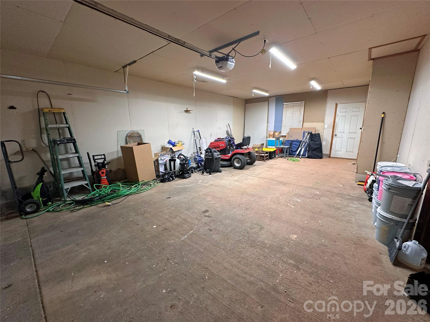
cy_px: 161
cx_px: 215
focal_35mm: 14
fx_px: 174
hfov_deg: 102.1
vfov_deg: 85.7
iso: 250
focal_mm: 2.22
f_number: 2.2
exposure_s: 1/60
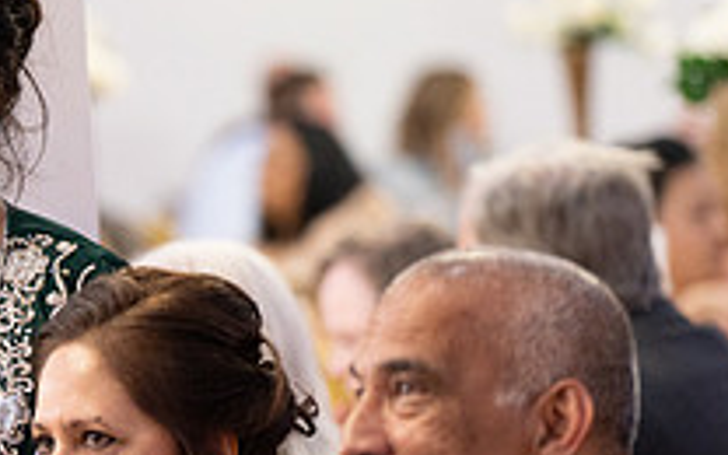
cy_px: 373
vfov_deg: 3.6
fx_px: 7281
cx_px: -172
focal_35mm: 367
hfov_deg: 5.7
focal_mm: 129
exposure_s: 1/200
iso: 4000
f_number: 2.8
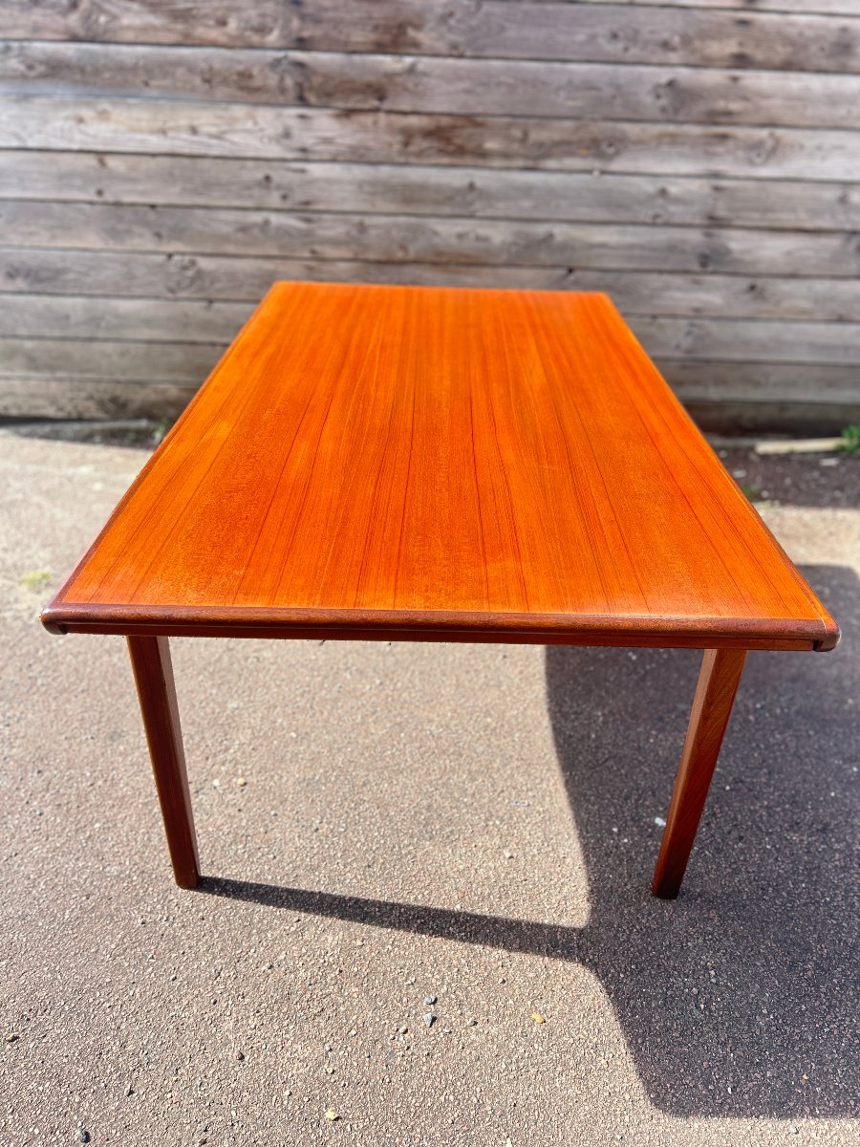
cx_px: 430
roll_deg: -1.3
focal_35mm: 26
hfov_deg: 53.1
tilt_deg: -32.1
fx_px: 861
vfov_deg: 67.3
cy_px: 574
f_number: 1.5
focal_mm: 5.7
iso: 50
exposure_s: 1/552
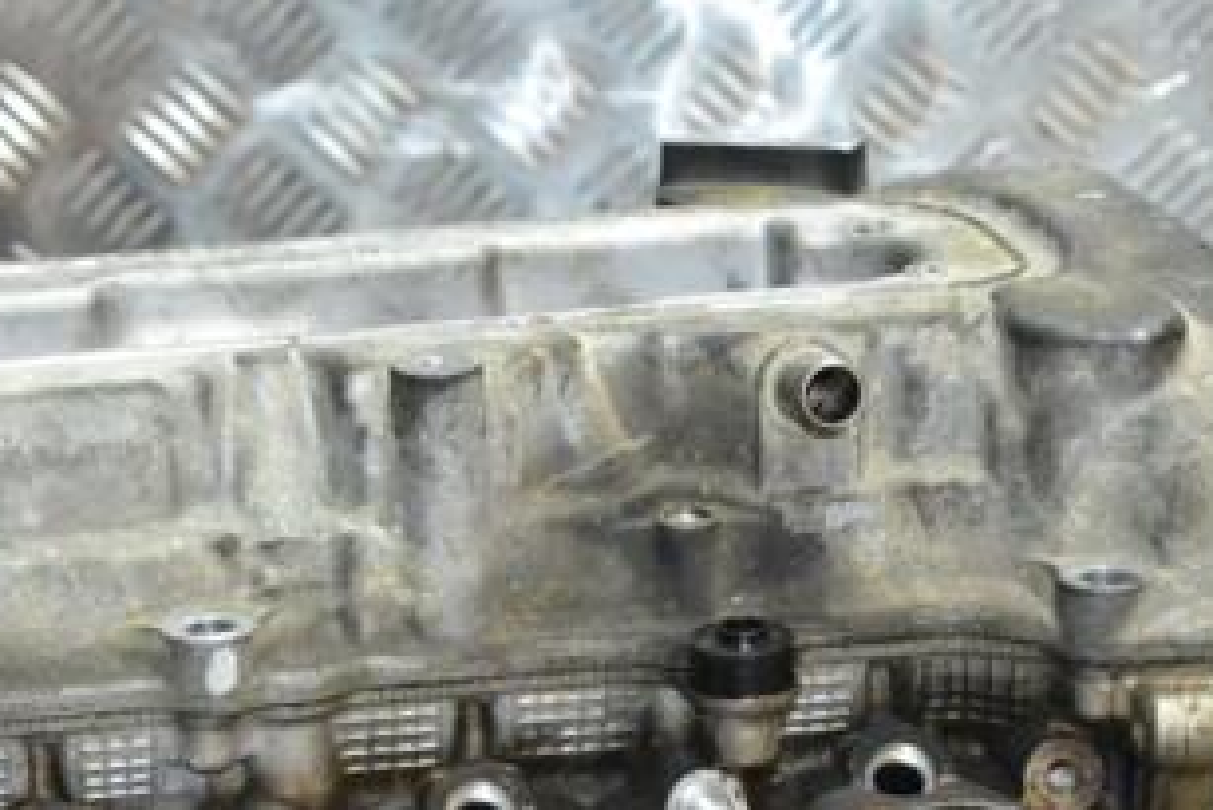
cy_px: 533
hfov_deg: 16.6
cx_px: 300
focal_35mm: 123
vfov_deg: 11.1
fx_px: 4146
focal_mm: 42
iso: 2800
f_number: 5.3
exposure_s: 1/60
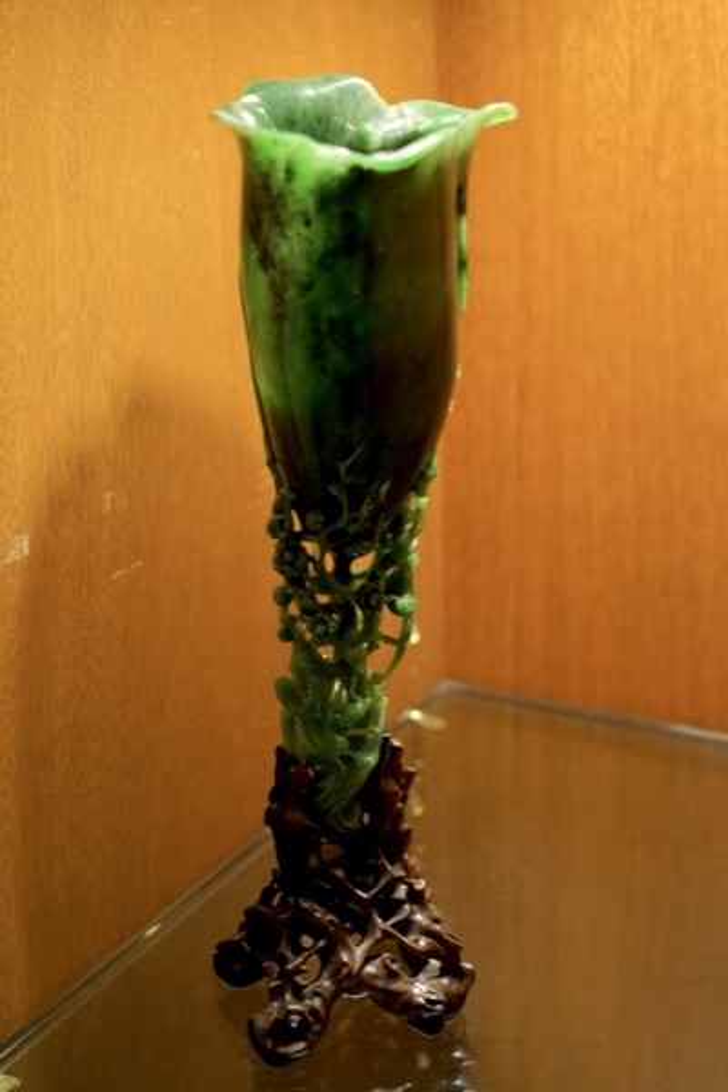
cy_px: 546
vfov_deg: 39.6
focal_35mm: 50
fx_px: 1517
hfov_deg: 27.0
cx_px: 364
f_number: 5.6
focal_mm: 50
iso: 2000
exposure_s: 1/60
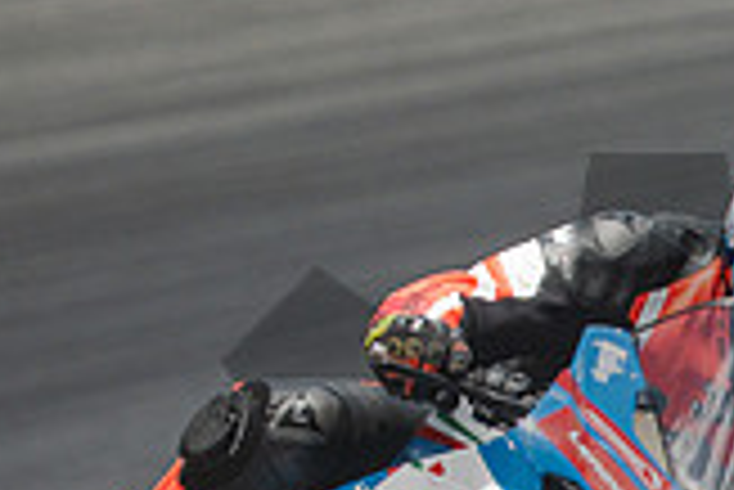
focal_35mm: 1490
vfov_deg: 0.9
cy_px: 704
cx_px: 657
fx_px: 30406
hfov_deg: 1.4
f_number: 2.8
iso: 640
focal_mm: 280
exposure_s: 1/4000
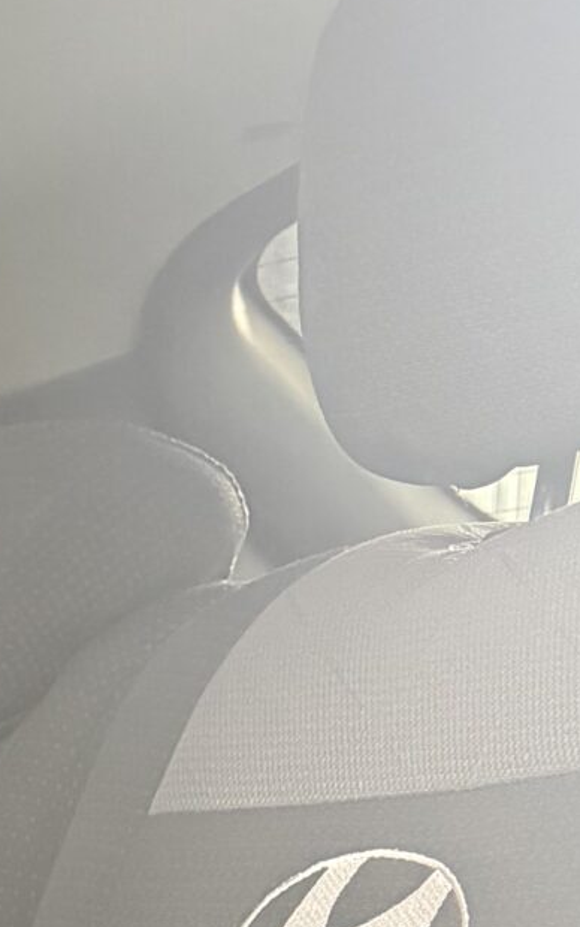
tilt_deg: -19.4
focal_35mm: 105
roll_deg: +3.7
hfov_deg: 11.5
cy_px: 1844
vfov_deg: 15.7
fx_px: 2653
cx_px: -477
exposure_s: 1/40
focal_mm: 6.76
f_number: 1.78
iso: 1000
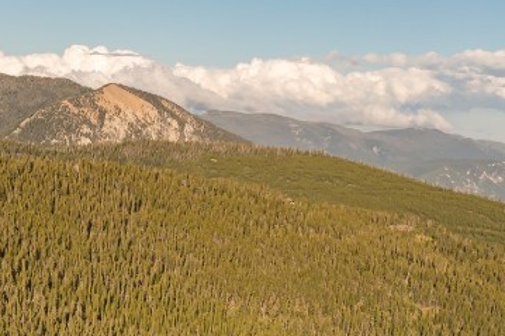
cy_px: 335
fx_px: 1262
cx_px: -140
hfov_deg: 20.7
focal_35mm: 90
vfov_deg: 14.9
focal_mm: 10.26
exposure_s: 1/160
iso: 100
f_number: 8
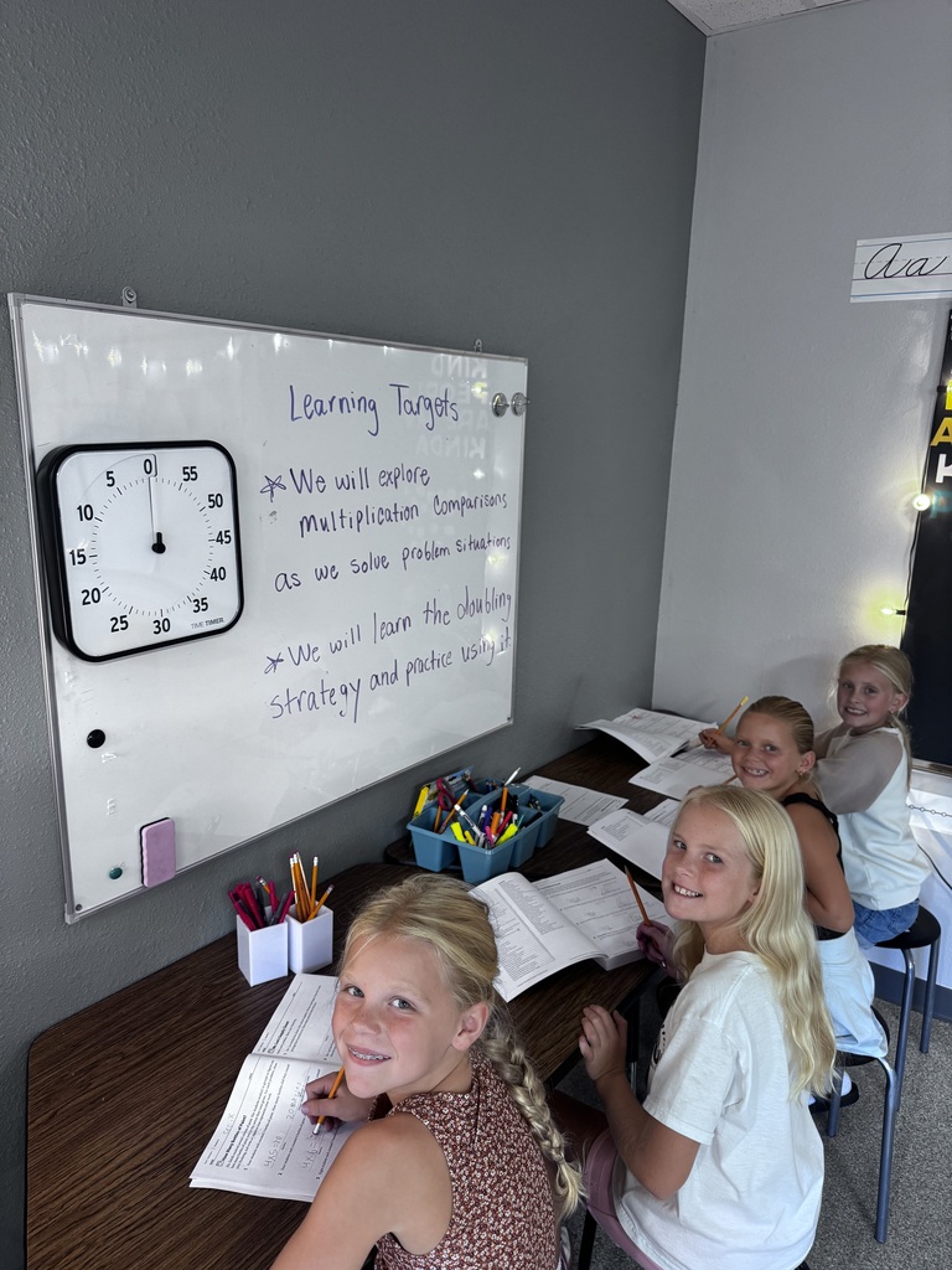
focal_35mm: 24
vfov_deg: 71.6
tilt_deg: -13.6
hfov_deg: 56.8
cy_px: 635
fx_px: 880
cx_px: 476
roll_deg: -0.1
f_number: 1.78
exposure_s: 1/60
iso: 200
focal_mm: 6.76
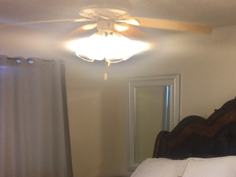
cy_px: 159
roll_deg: -1.2
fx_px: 395
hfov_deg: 32.7
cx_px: 170
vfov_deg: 24.5
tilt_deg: -6.6
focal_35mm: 58
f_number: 2.2
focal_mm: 4.15
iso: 25
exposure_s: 1/30
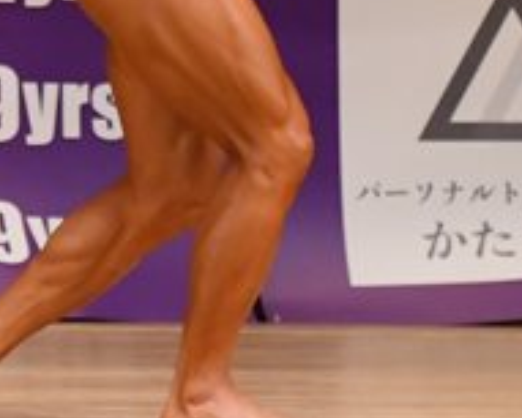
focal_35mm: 1086
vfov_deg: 1.4
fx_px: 16786
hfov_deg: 1.8
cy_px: -82
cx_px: -430
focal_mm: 190
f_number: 5.6
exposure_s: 1/400
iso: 4500
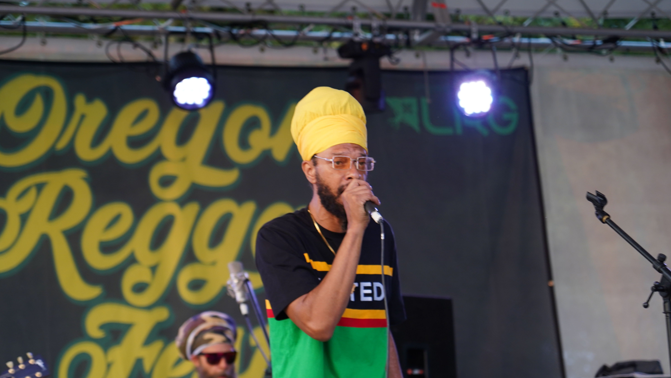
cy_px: 159
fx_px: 1975
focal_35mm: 111
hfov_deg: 19.3
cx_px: 334
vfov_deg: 10.9
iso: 800
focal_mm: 105
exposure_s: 1/160
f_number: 4
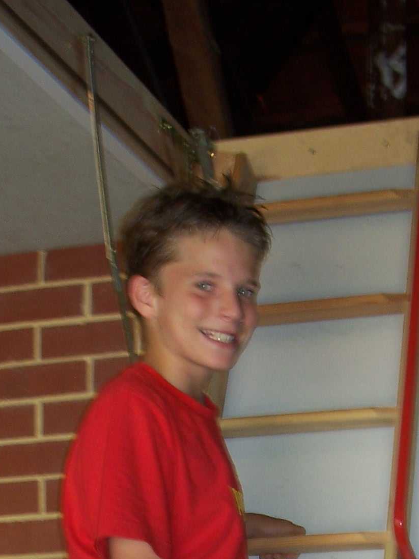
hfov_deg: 13.5
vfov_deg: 17.0
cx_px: 204
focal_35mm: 110
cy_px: 683
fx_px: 1776
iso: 80
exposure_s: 1/60
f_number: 2.8
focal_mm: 7.8
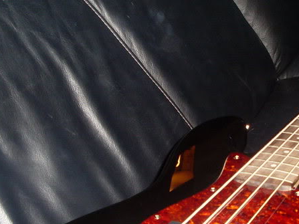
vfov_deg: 21.3
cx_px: 260
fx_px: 587
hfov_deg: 27.7
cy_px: 179
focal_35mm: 68
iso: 100
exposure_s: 1/45
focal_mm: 6.3
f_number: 3
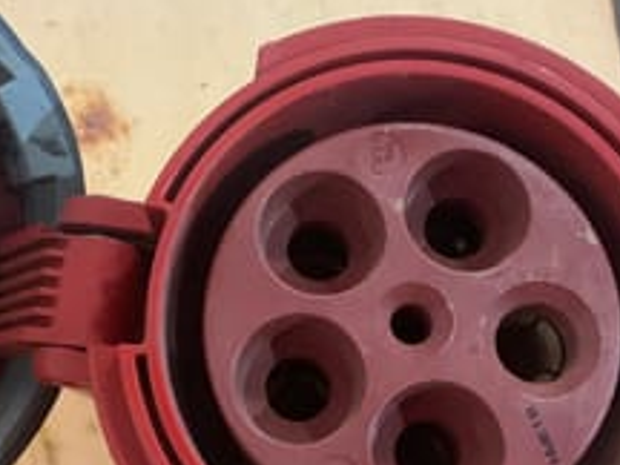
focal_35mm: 67
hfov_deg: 29.0
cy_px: 277
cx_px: 299
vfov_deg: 21.9
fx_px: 1200
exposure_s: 1/50
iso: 160
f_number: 1.8
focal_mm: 3
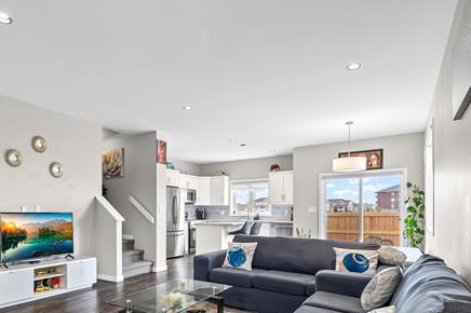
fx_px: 288
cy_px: 220
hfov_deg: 76.2
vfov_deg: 55.4
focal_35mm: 22
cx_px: 158
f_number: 7.1
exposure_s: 1/10
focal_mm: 10
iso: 640
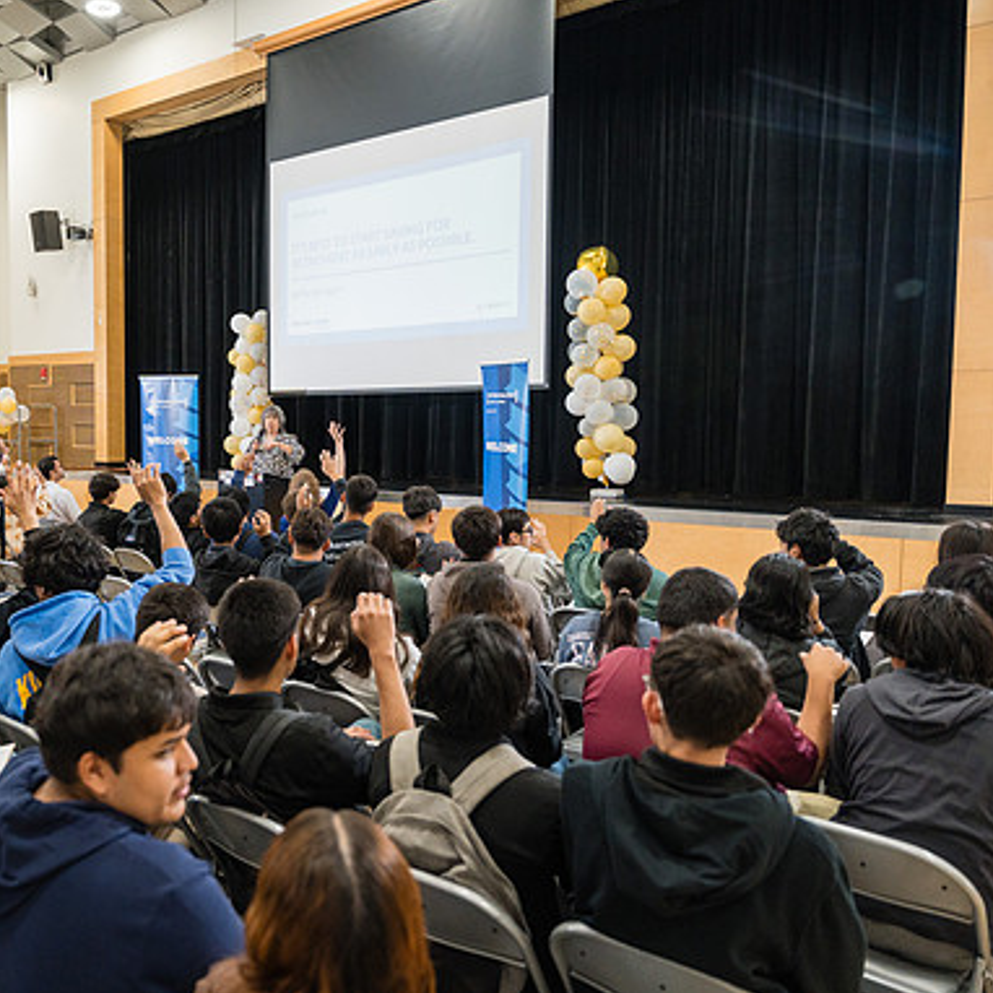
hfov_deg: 50.8
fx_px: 1006
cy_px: 495
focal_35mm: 31
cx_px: 273
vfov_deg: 52.5
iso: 1600
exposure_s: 1/250
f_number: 2.8
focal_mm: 24
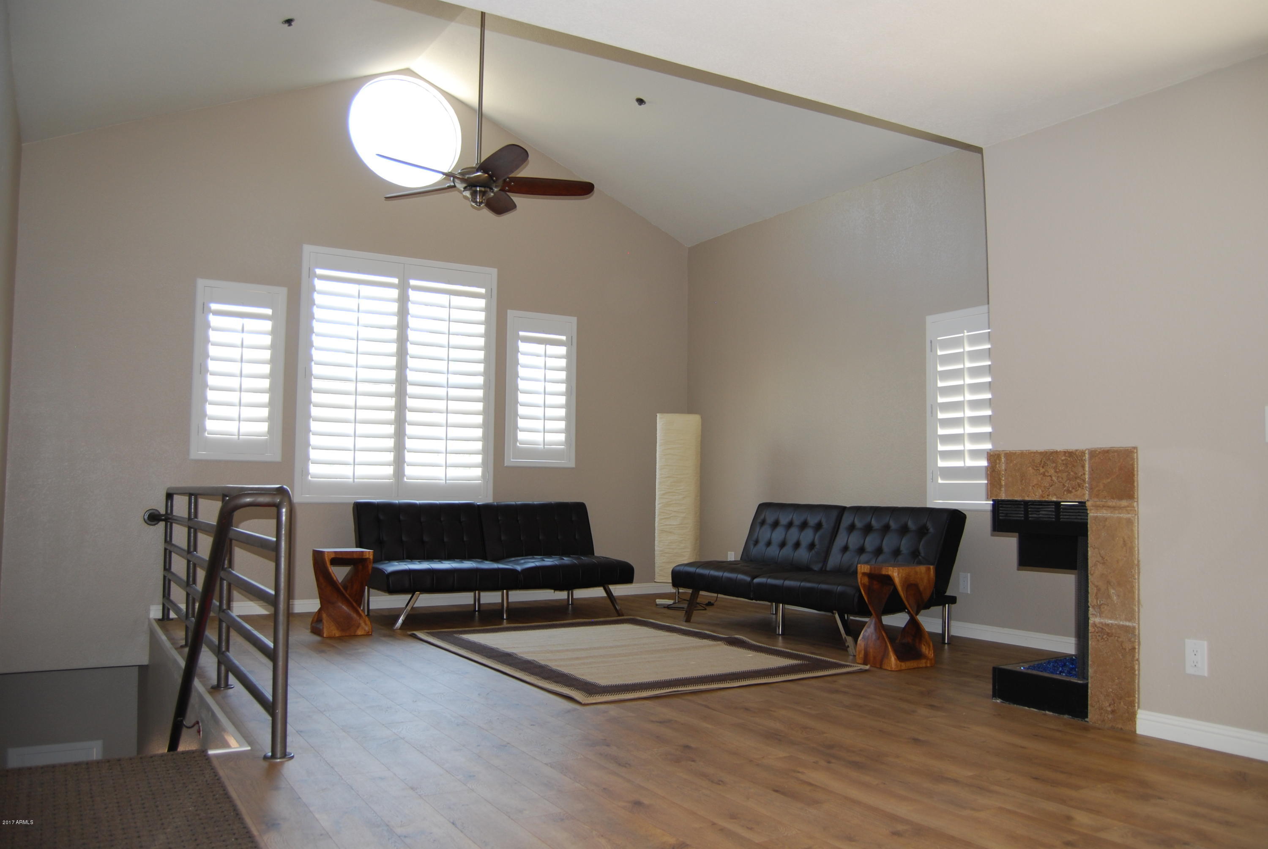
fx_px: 952
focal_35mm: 27
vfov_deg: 48.0
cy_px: 424
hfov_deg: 67.3
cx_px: 634
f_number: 3.5
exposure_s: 1/60
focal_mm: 18
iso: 200
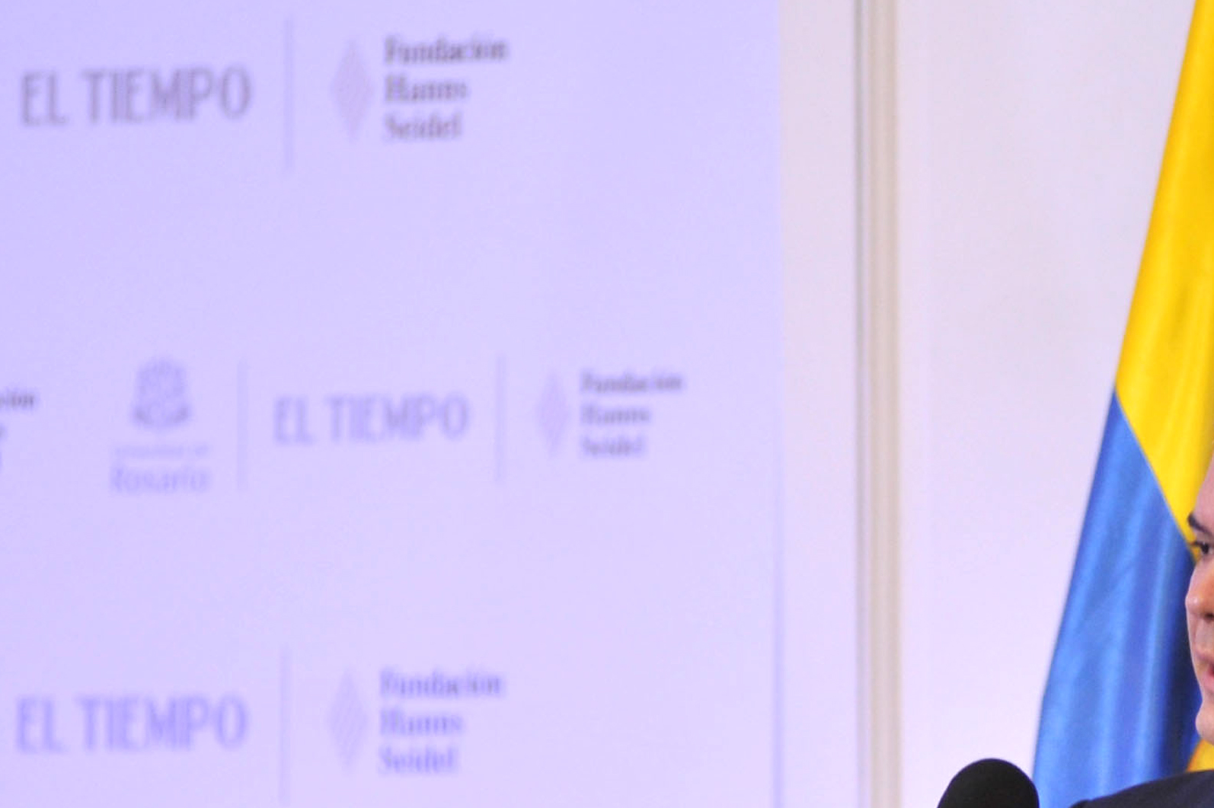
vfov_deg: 2.8
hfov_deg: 4.2
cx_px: 684
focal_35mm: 494
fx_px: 16649
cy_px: 842
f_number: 2.8
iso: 1000
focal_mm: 185
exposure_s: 1/250
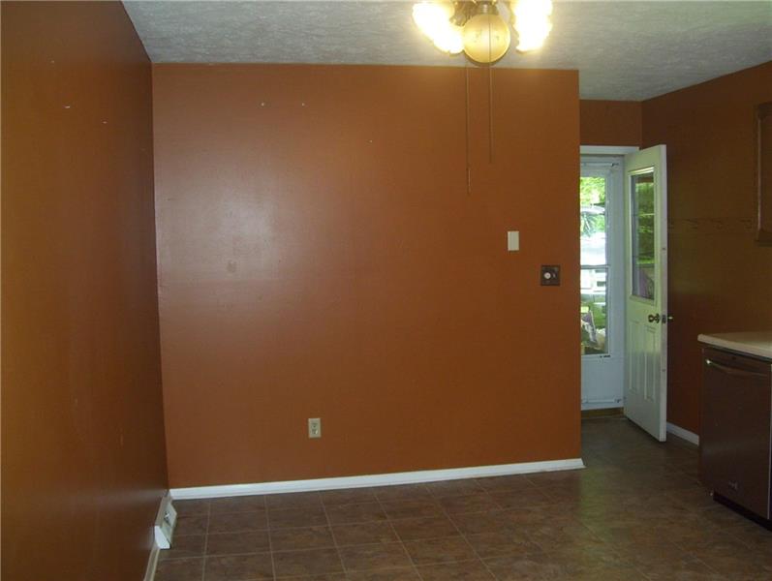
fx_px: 804
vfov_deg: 39.7
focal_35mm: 36
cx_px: 386
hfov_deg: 51.3
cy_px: 290
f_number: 2.7
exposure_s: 1/60
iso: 200
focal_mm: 6
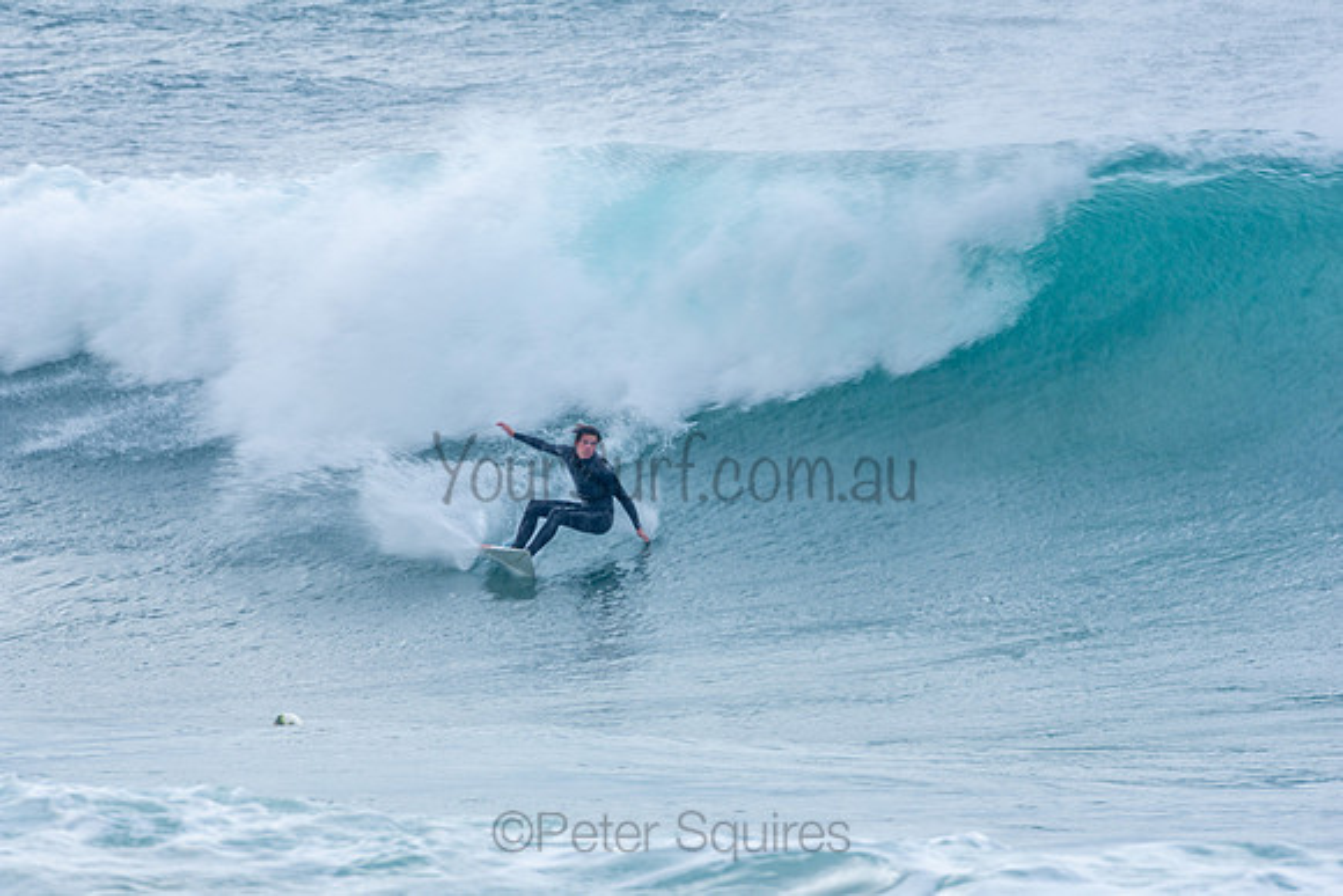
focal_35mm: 720
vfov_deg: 1.9
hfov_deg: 2.9
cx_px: 672
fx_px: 26865
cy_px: 448
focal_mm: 480
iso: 100
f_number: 11
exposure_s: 1/80
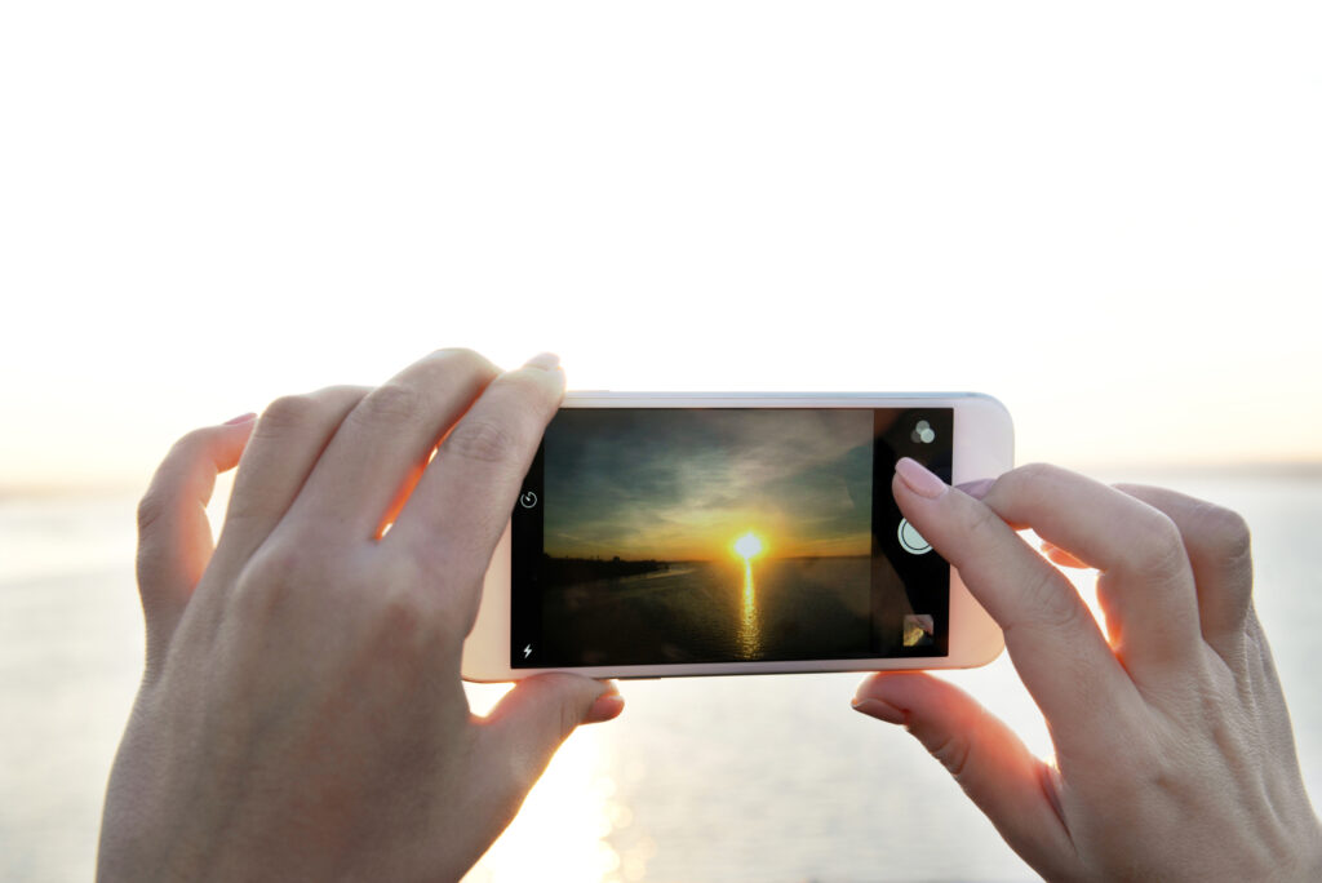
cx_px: 661
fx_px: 1837
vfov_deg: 27.0
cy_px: 442
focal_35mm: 50
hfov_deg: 39.6
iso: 400
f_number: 10
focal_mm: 50
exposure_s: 1/125
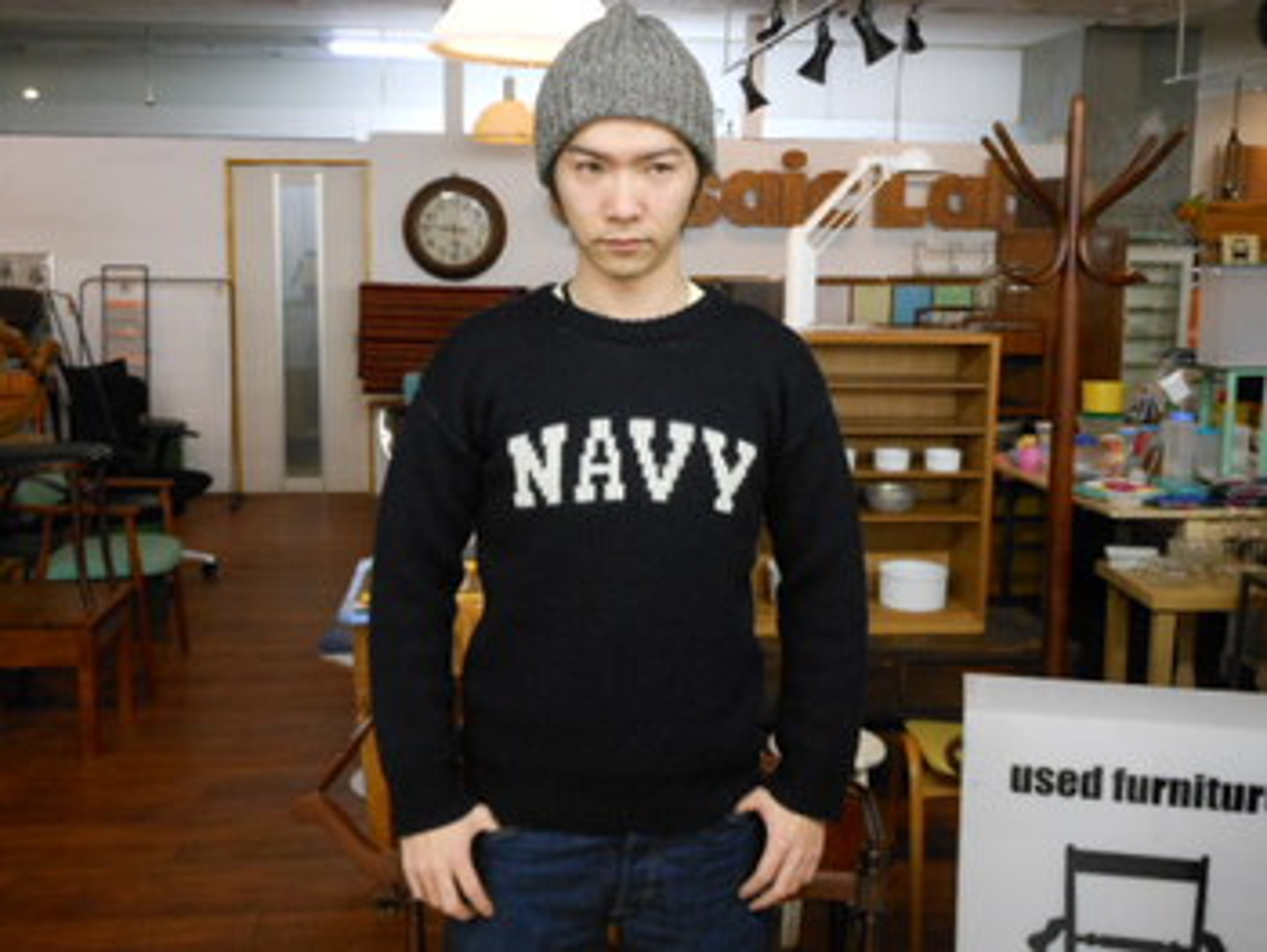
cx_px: 634
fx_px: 1428
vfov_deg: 36.9
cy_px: 476
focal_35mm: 39
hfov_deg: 47.8
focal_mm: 6.9
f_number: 4.3
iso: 400
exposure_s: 1/30
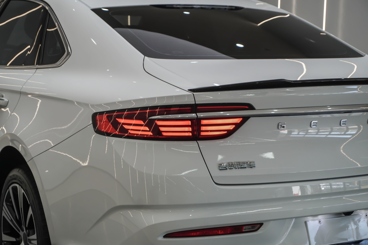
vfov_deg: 18.2
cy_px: 122
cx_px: 184
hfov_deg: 27.0
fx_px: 767
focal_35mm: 75
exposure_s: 1/125
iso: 640
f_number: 6.3
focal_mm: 50
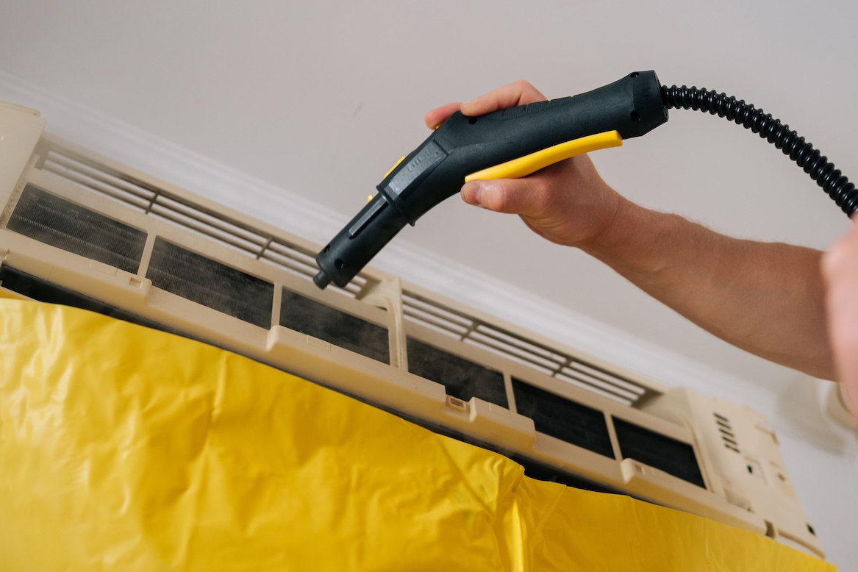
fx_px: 1072
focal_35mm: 45
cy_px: 219
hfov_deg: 43.6
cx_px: 443
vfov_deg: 29.8
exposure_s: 1/250
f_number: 2.8
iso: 500
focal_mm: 35
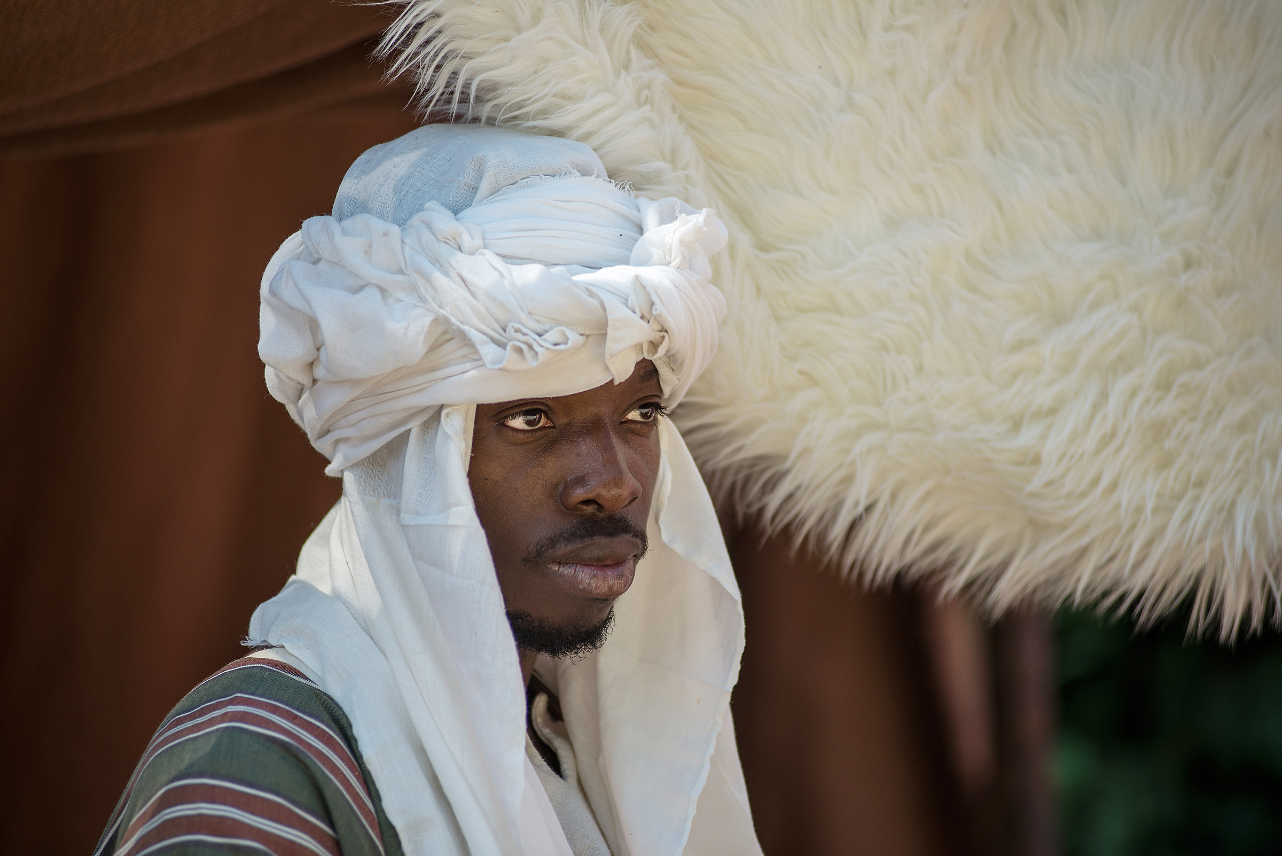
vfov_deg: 6.9
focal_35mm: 200
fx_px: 7124
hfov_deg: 10.3
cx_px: 641
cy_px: 428
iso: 100
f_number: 3.2
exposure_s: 1/800
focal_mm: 200
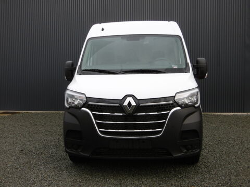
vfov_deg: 37.7
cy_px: 94
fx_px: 274
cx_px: 125
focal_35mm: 38
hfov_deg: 49.0
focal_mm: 6.8
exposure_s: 1/80
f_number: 3.7
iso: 100
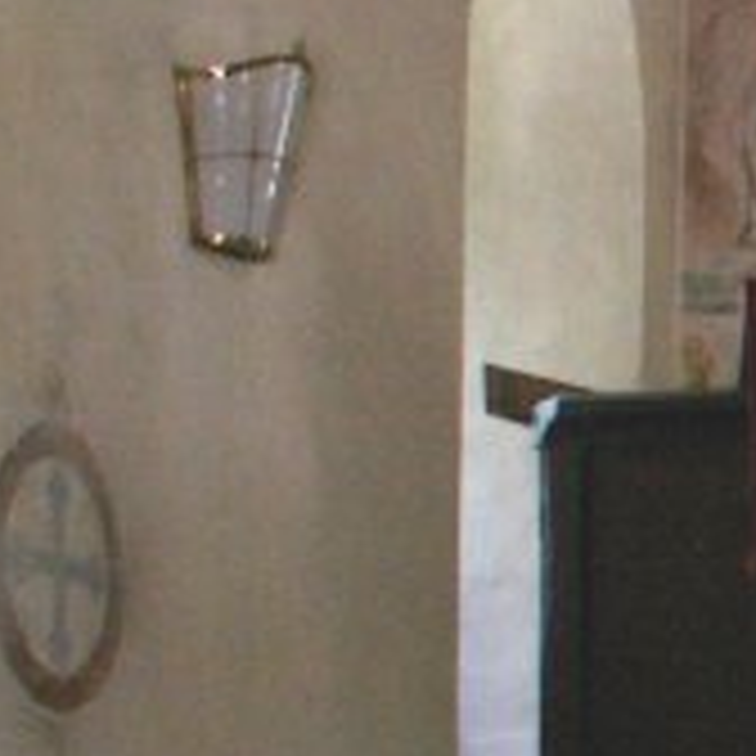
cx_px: 1602
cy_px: 540
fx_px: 3632
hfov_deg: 10.7
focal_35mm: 147
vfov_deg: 11.9
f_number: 2.8
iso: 160
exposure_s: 1/13
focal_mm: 5.86
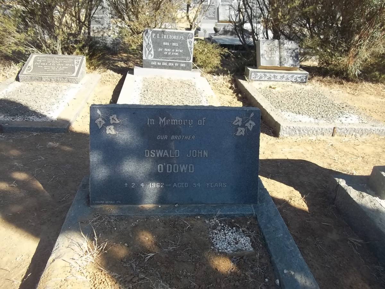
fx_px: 356
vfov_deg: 44.2
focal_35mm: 32
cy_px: 144
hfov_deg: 56.8
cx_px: 192
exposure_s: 1/500
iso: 80
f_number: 2.9
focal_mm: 5.7
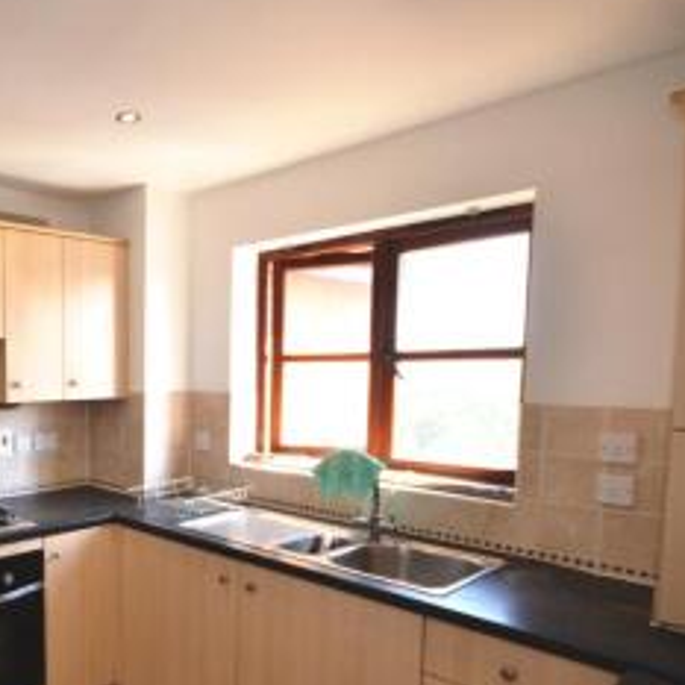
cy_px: 422
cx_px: 79
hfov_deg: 53.9
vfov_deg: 60.3
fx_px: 582
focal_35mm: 26
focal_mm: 10
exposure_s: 1/125
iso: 320
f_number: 4
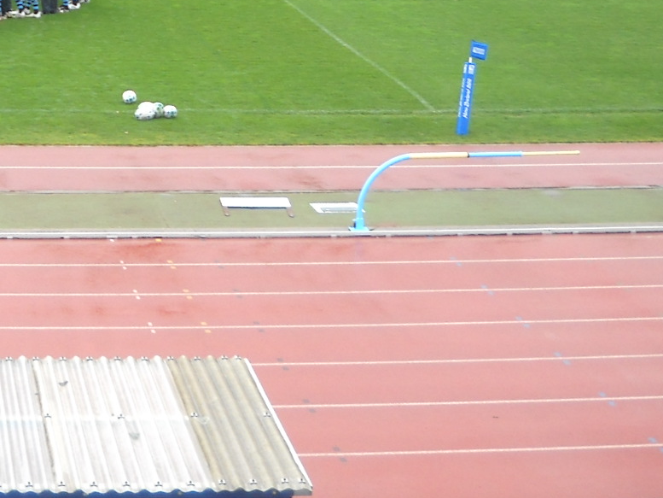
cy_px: -136
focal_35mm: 108
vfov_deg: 13.3
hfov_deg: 17.6
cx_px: -55
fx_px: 2069
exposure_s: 1/60
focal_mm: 6.72
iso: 80
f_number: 3.1
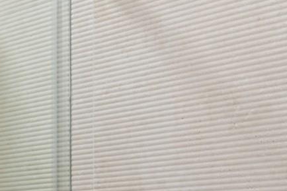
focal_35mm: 66
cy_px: 267
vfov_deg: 18.7
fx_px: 526
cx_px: 122
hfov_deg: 30.4
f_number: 10
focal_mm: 14
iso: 320
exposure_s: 1/1.25
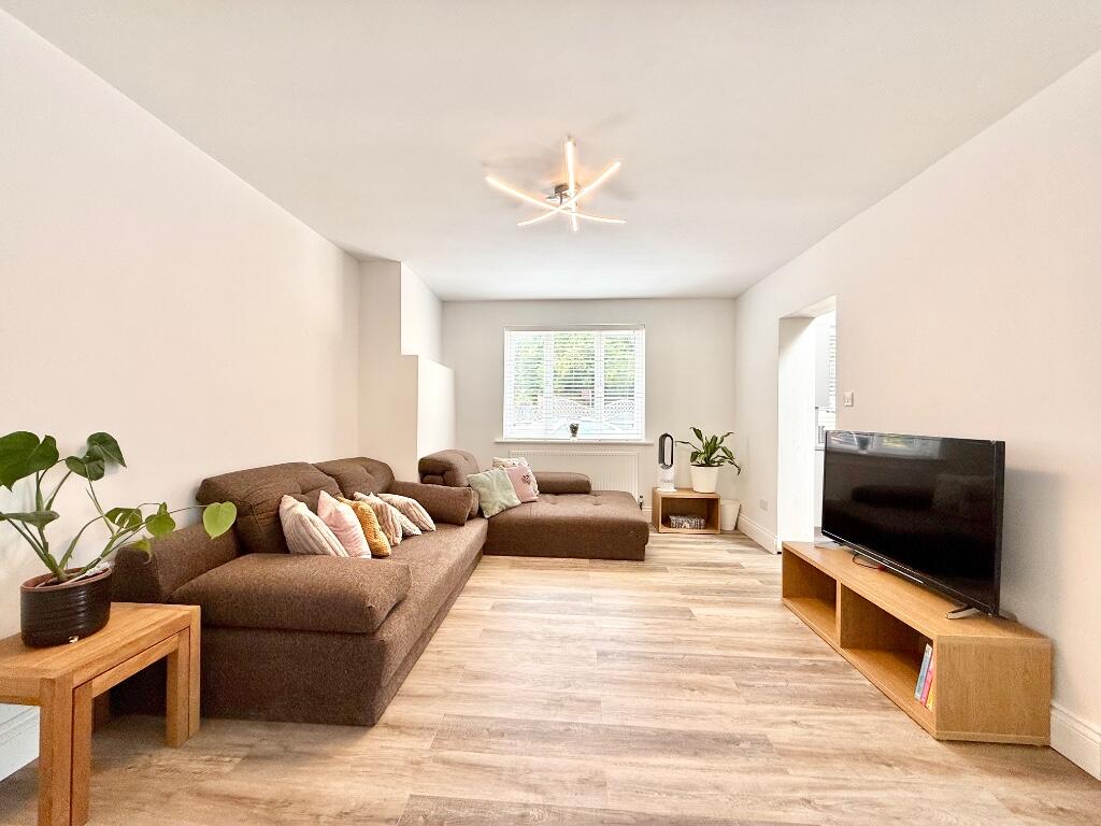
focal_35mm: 14
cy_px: 413
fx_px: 445
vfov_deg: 85.7
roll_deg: -0.7
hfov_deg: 102.1
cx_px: 550
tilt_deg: +0.7
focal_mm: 2.22
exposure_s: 1/99
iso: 64
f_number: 2.2
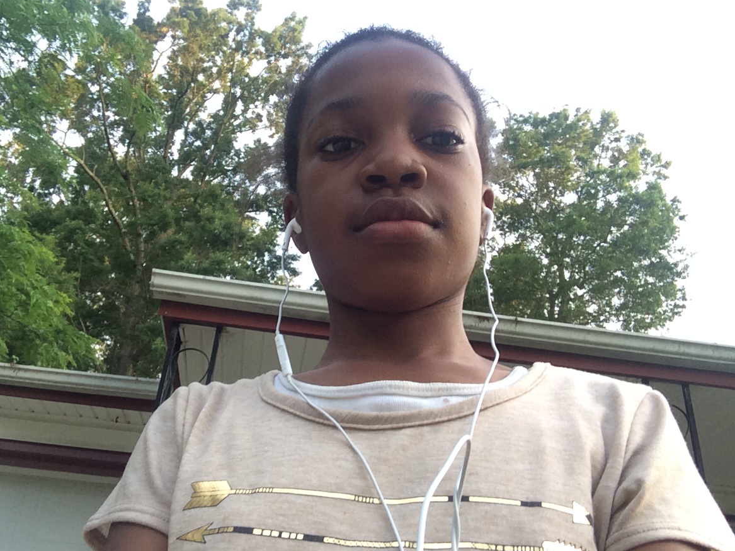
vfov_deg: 41.8
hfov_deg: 53.9
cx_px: 333
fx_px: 722
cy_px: 264
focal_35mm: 34
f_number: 2.4
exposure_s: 1/40
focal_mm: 2.15
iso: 50
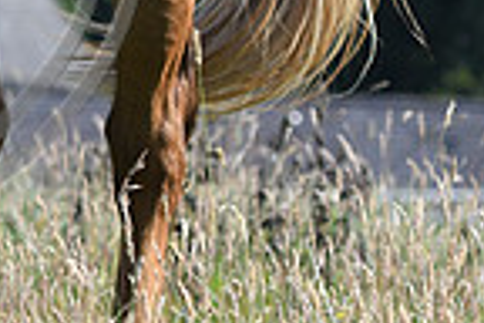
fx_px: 6318
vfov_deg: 2.9
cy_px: -150
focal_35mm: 470
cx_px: -232
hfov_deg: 4.4
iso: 180
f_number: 3.5
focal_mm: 78
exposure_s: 1/1250
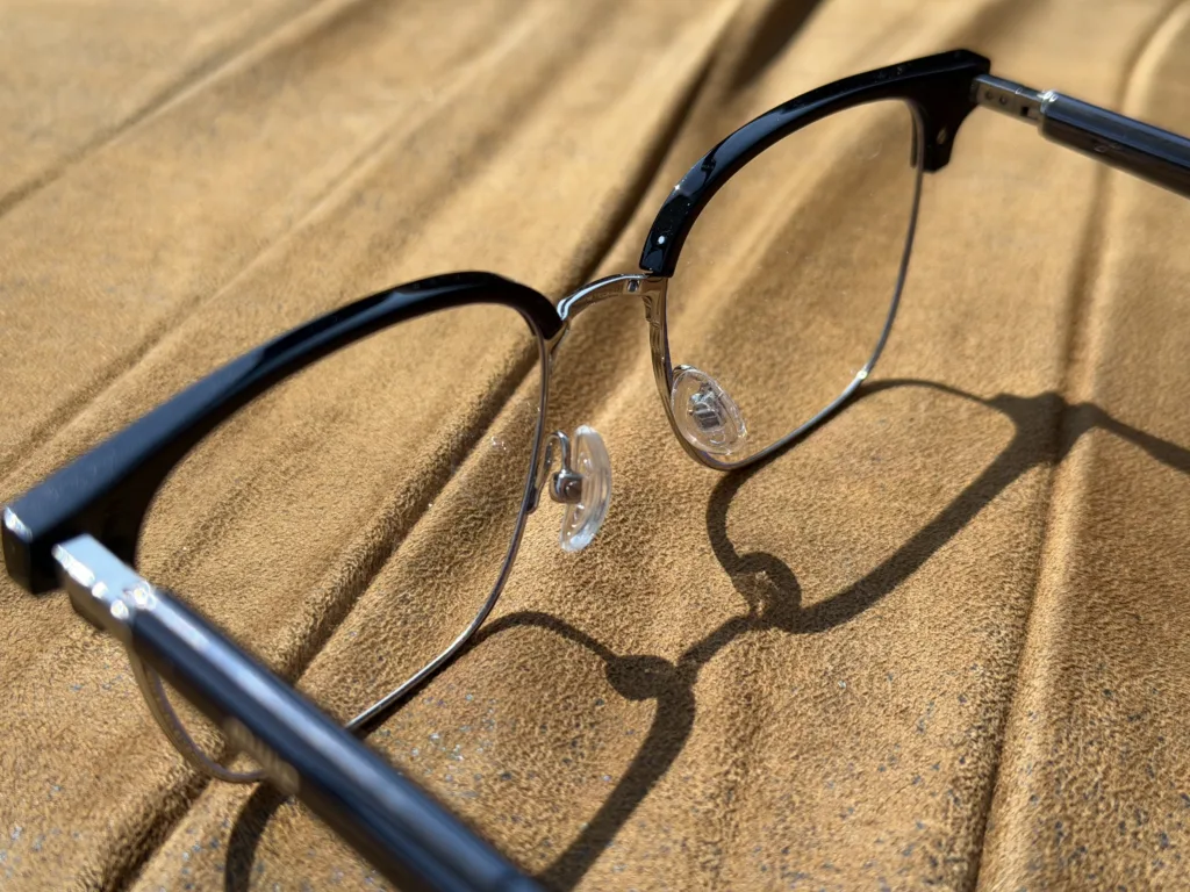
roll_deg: -1.8
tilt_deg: -35.8
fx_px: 1650
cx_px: 595
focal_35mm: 48
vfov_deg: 30.3
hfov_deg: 39.7
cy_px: 446
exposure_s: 1/481
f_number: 1.78
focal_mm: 6.76
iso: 80
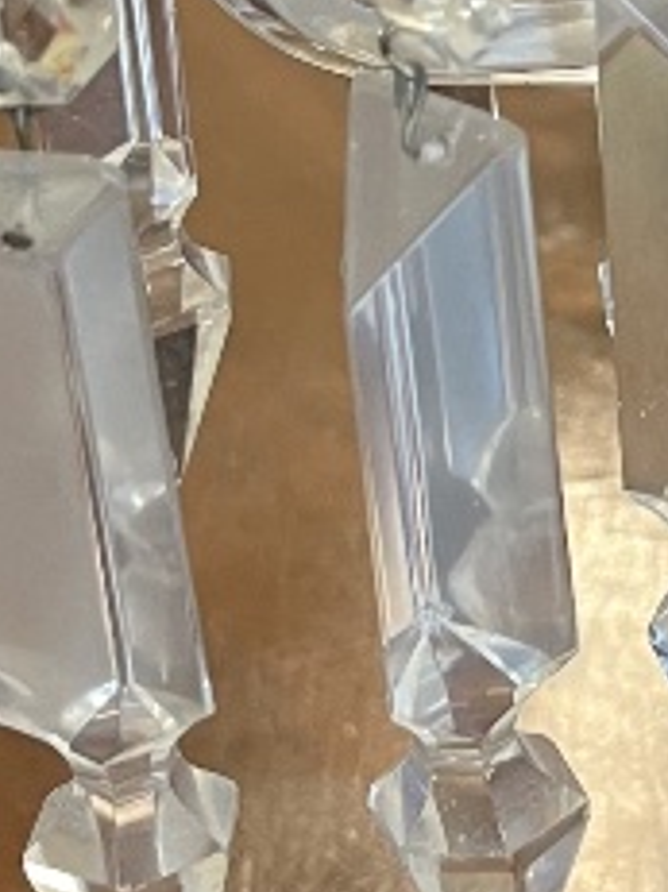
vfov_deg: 14.5
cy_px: 143
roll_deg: +0.7
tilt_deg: -29.4
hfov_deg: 10.5
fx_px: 3477
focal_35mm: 135
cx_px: 1054
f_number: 1.6
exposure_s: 1/50
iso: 160
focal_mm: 5.1
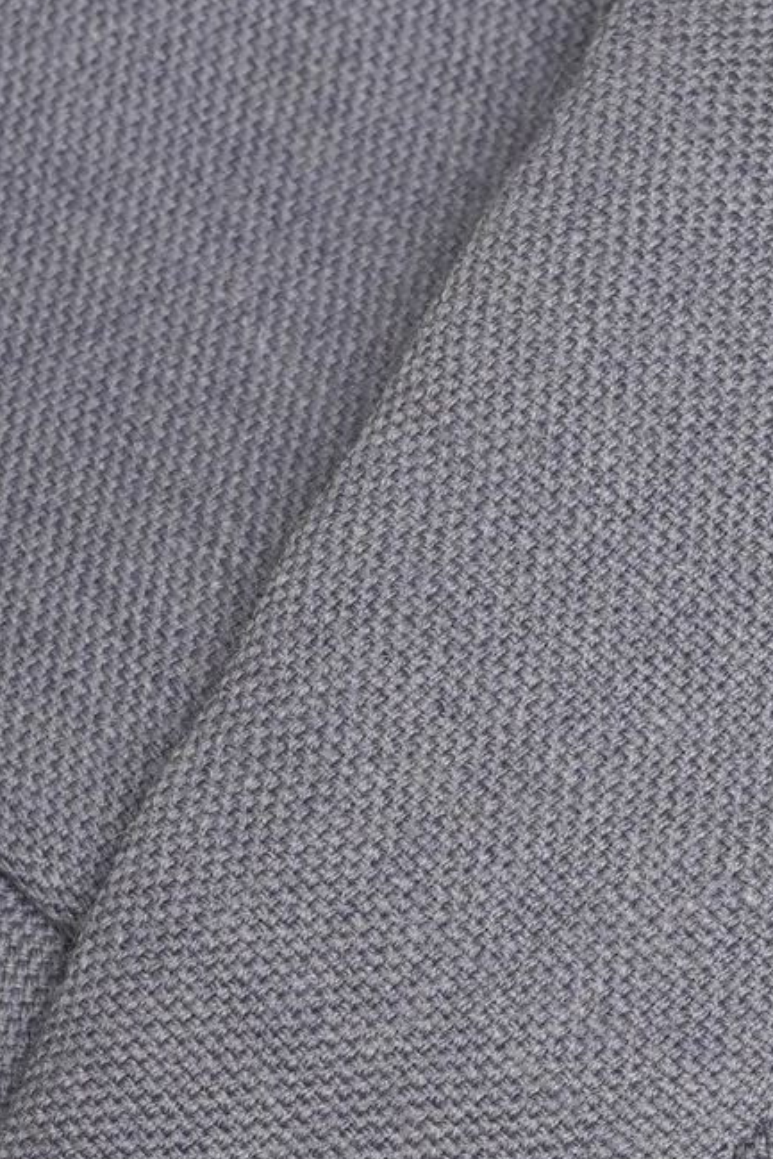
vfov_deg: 9.5
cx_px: 939
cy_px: 1472
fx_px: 6856
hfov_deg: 6.4
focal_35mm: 213
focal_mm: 32
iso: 400
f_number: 8
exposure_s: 1/30
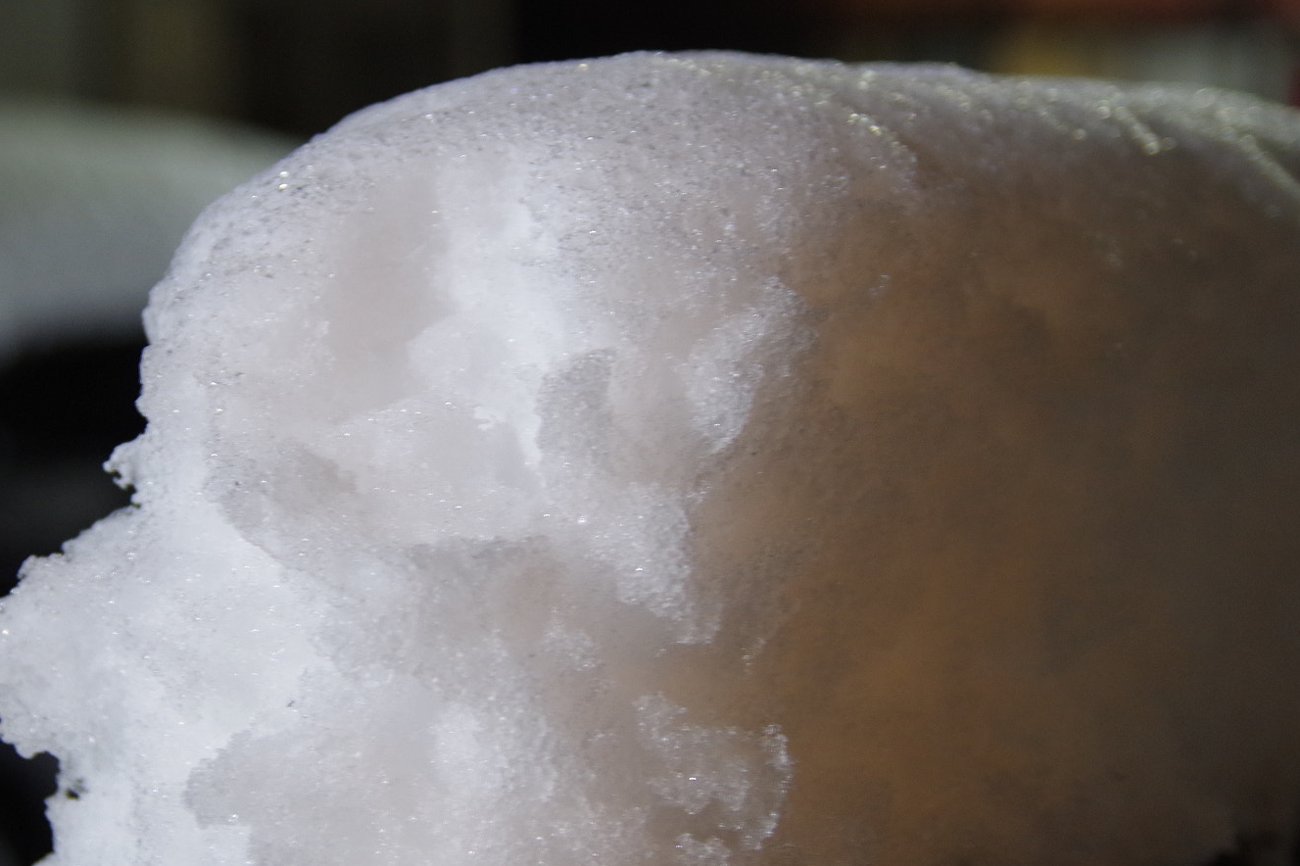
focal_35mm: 88
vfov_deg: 15.5
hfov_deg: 22.9
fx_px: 3177
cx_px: 355
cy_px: 576
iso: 800
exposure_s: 1/5
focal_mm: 38.13
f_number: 2.8
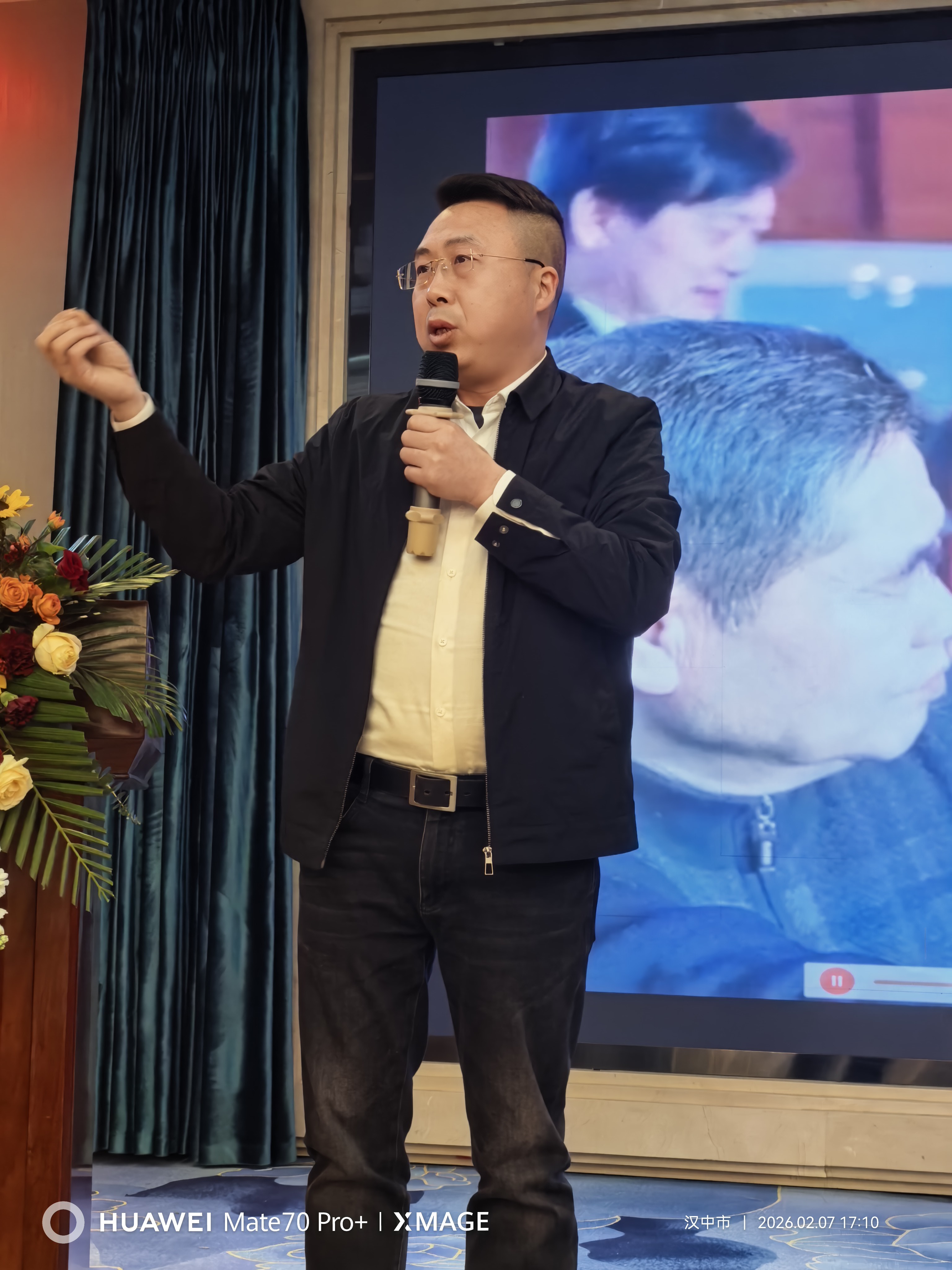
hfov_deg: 24.0
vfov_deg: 31.7
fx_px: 2237
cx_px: 476
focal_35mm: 61
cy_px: 635
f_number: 4
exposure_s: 1/60
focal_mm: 6.98
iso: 160
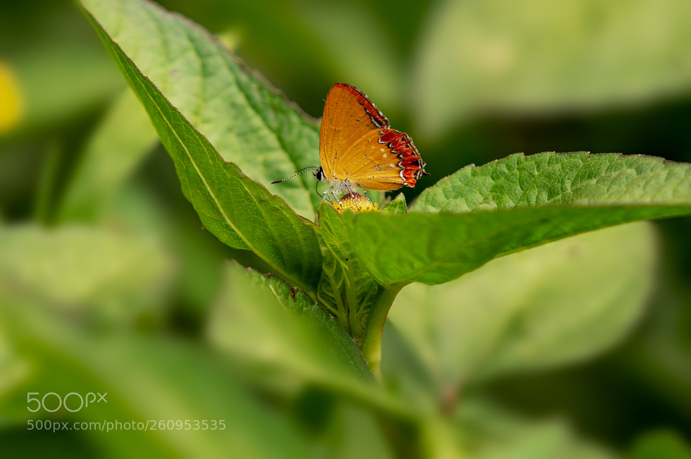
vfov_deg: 1.8
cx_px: 346
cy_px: 230
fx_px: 14384
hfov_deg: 2.8
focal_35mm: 750
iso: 100
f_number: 5.6
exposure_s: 1/160
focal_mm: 500
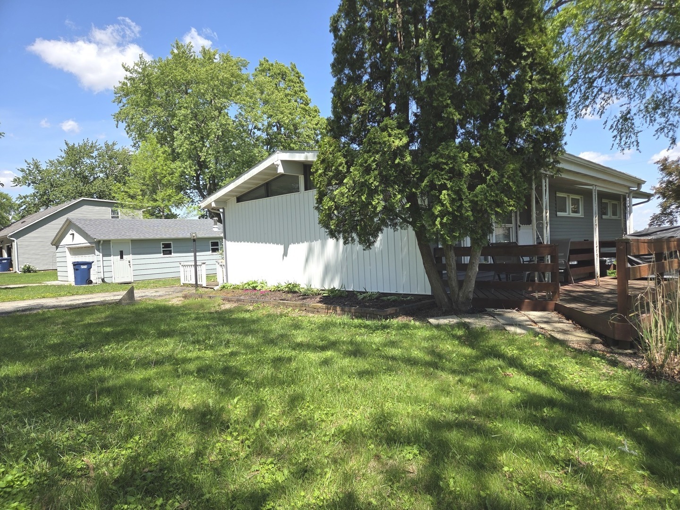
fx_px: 452
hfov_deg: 73.9
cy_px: 255
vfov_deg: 58.9
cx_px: 340
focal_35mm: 23
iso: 80
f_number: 1.8
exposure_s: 1/3291
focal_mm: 5.4
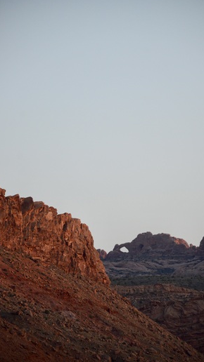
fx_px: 2127
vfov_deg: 9.8
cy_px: 180
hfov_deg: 5.5
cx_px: 115
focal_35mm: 221
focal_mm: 140
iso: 1600
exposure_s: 1/640
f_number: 5.6
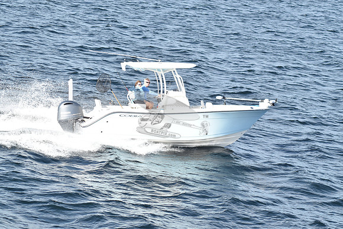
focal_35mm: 158
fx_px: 1501
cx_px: 172
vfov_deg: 8.7
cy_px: 114
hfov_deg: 13.0
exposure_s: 1/1000
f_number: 6.7
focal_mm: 105
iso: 400
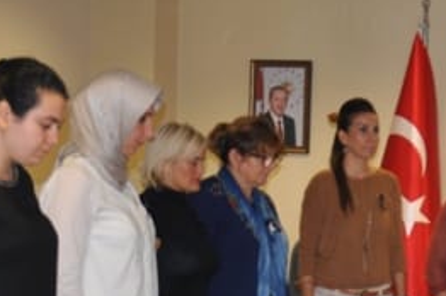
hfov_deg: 18.3
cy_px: 278
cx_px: 417
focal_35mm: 110
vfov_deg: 12.3
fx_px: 1361
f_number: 3.8
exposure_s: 1/60
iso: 200
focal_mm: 24
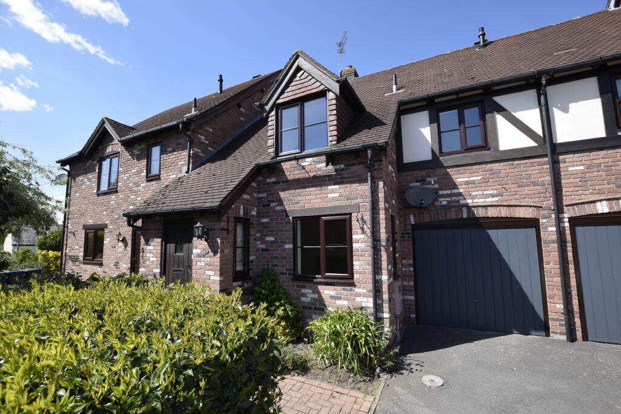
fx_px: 259
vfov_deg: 77.3
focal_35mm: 15
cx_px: 310
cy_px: 207
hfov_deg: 100.4
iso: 200
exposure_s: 1/320
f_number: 9
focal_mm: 10
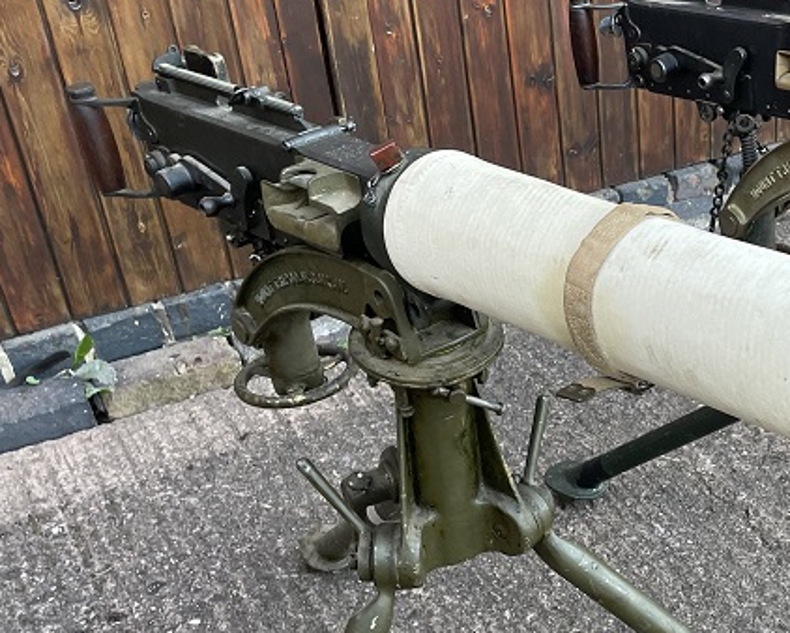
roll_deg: -0.5
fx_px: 1310
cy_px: 478
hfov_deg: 31.3
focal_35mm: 56
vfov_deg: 26.8
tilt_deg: -36.0
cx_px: 773
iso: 80
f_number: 1.6
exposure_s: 1/121
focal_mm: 4.2
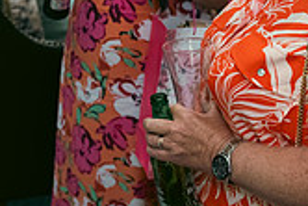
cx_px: 4
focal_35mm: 98
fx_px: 839
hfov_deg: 20.2
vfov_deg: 13.6
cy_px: -32
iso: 800
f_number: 3.5
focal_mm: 28
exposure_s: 1/125
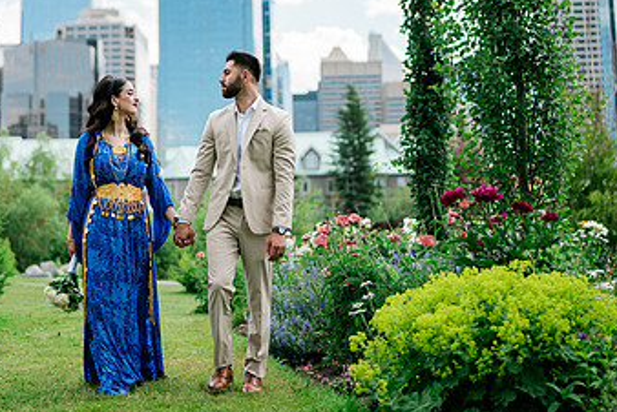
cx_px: 226
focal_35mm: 60
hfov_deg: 33.2
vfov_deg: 22.5
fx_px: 1029
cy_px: 107
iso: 125
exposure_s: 1/4000
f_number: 1.2
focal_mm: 35
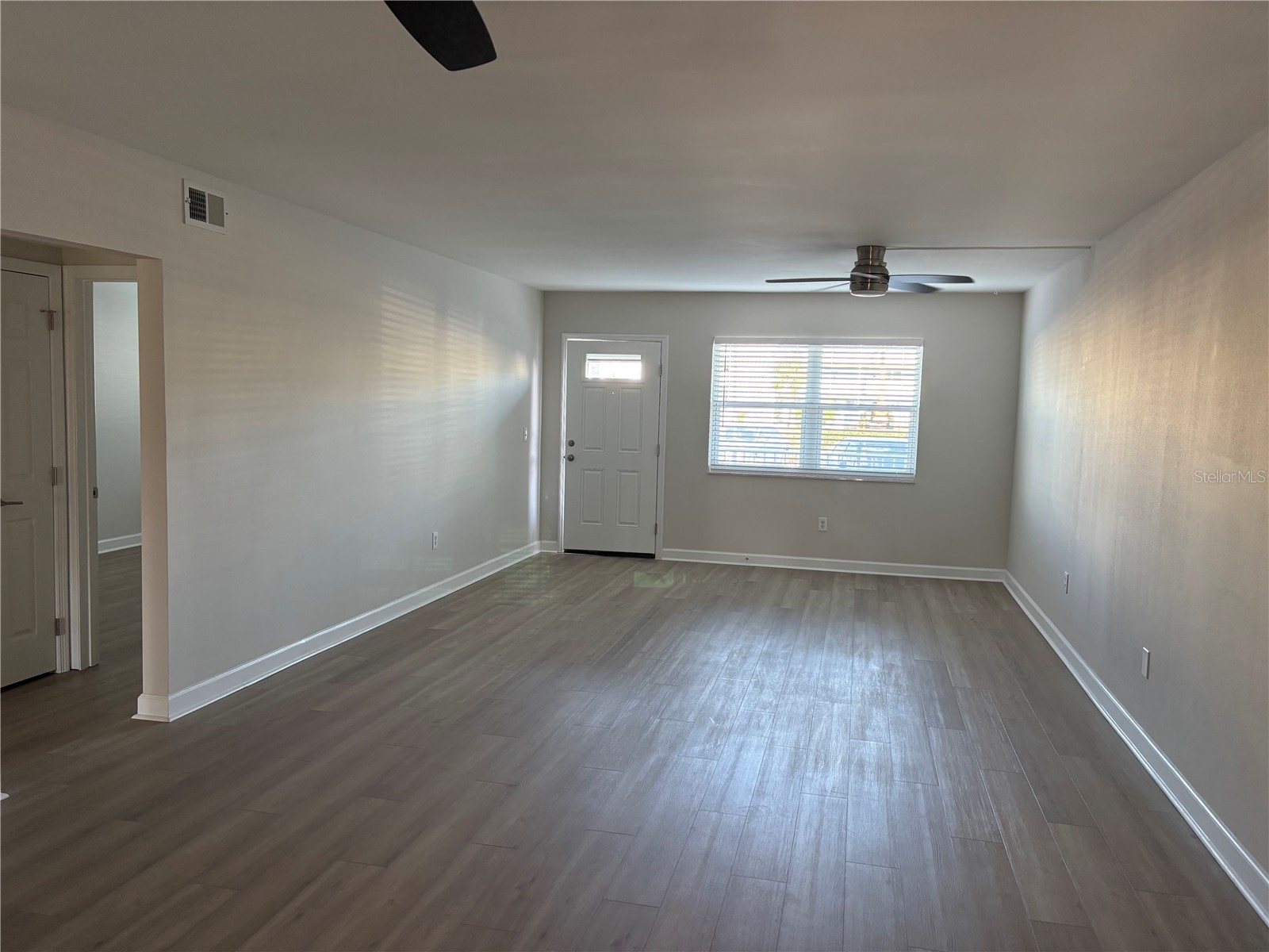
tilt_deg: -5.3
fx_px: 953
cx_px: 634
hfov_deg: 67.3
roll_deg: -1.9
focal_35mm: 26
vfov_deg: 53.1
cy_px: 476
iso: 160
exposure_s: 1/60
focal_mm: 5.96
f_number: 1.6
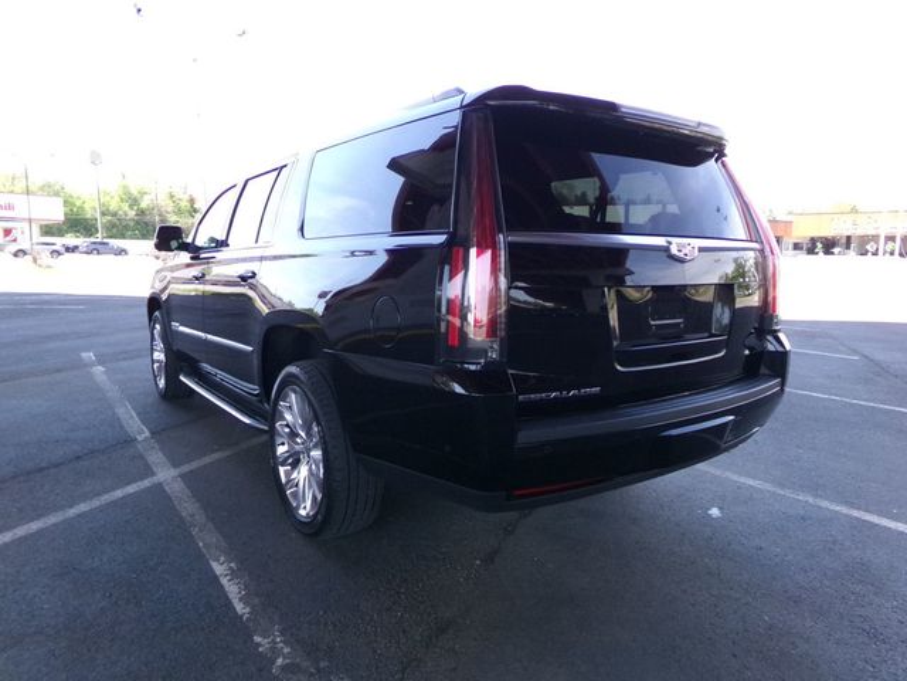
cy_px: 340
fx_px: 629
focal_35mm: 24
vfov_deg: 56.8
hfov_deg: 71.6
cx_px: 454
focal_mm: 4.3
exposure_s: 1/60
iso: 510
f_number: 11.07
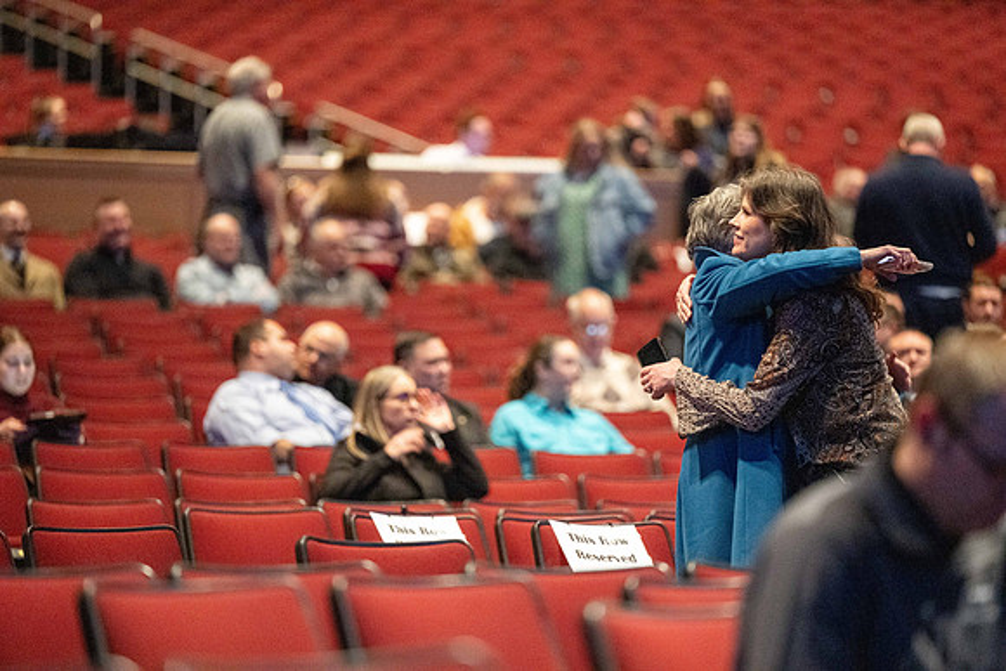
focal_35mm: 200
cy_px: 336
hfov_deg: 10.3
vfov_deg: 6.9
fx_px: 5590
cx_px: 503
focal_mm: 200
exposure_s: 1/125
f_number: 2.8
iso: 10000
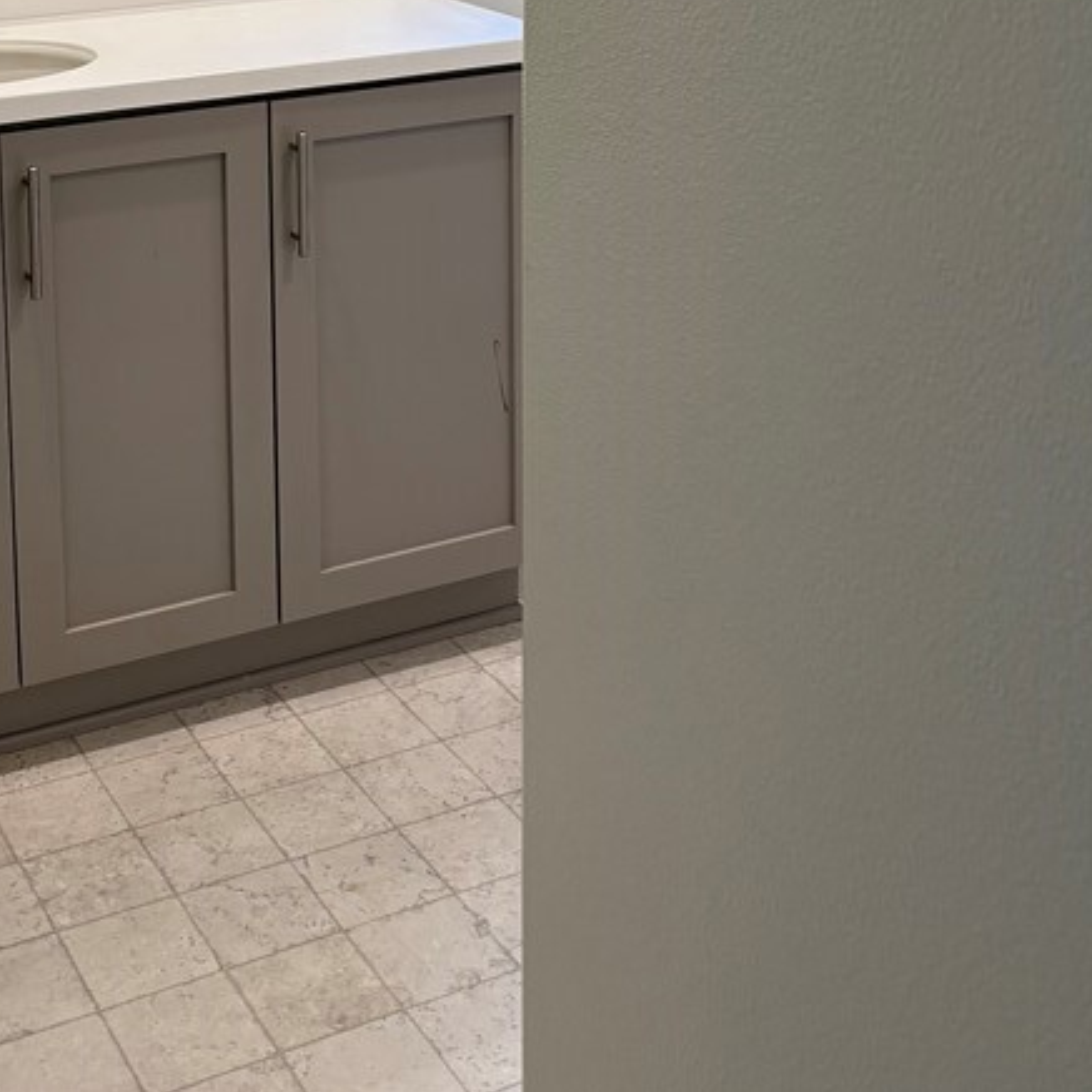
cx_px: 321
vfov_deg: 29.6
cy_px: 3
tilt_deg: -11.7
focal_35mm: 54
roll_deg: +0.0
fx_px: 1927
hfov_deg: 31.3
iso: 100
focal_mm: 5.96
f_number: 1.6
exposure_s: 1/120
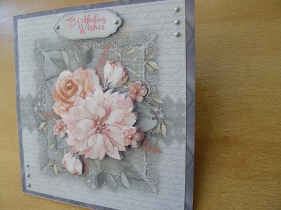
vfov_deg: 39.6
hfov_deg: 51.4
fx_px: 292
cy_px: 105
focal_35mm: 36
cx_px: 140
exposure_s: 1/30
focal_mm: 6
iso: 160
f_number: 2.8
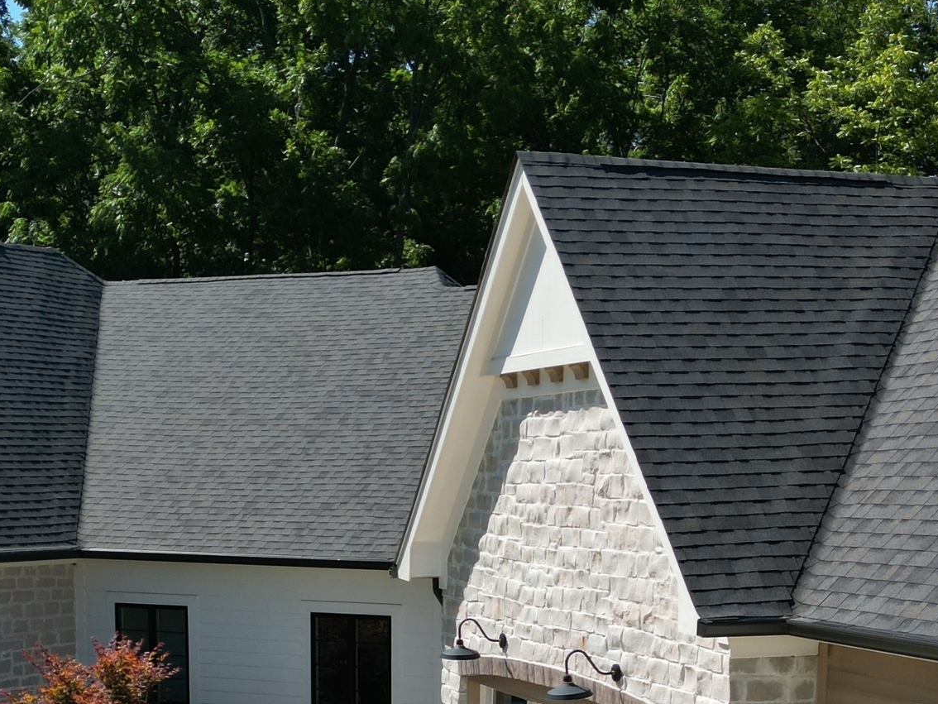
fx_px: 1762
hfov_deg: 29.8
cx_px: 473
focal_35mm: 65
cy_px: 731
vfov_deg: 21.7
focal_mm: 6.72
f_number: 1.7
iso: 100
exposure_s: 1/3200
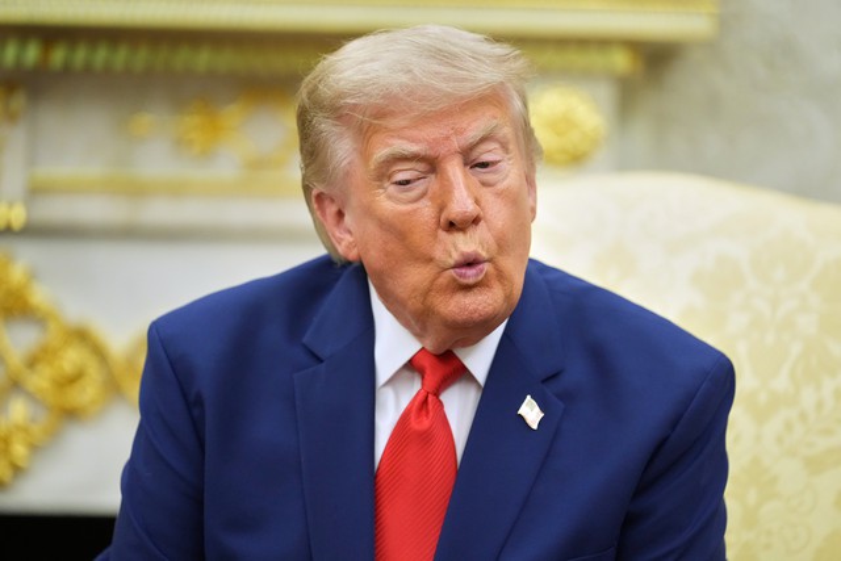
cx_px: 420
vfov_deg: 6.9
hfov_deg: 10.3
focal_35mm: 200
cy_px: 280
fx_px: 4673
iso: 3200
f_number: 2.8
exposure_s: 1/500
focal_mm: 200
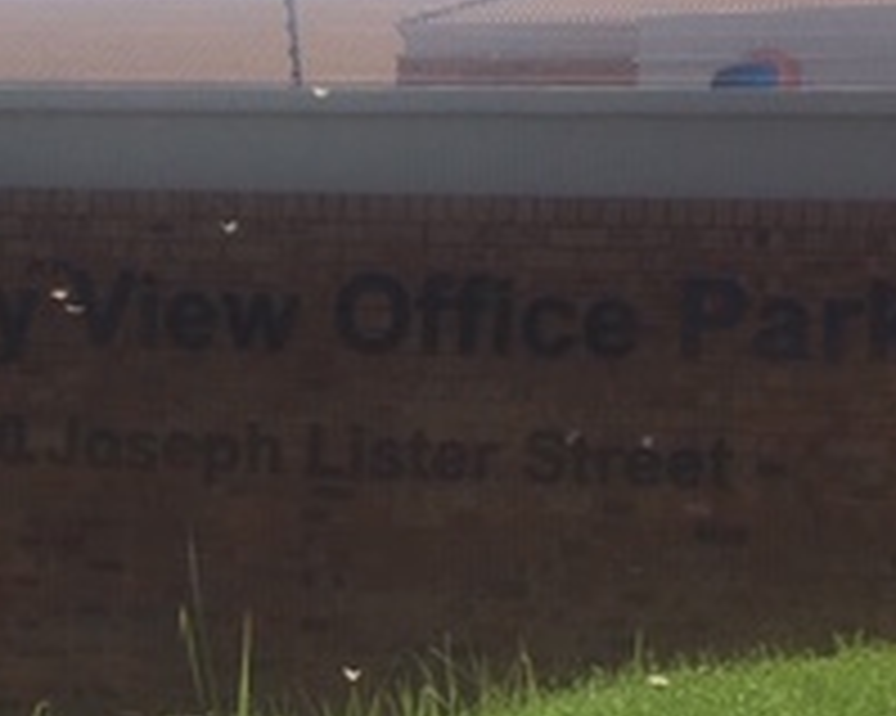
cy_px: 473
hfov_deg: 21.0
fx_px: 2412
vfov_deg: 16.8
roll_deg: -1.7
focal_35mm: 91
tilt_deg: -2.5
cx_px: 320
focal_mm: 4.15
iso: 25
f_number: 2.2
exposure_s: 1/3077
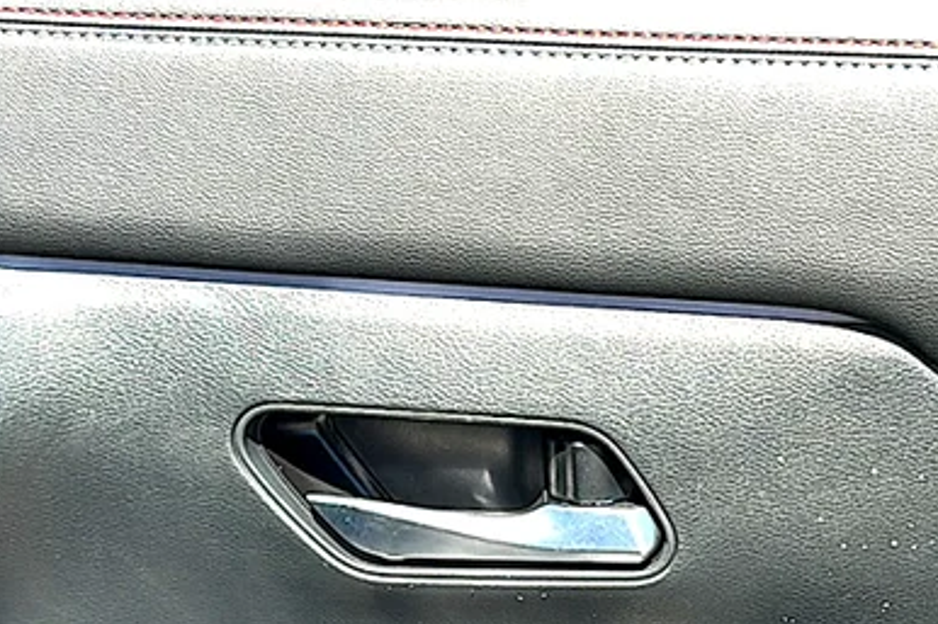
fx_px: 1719
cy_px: 596
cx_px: 748
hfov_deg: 29.8
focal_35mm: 66
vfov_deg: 20.1
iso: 80
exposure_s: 1/1172
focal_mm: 6.86
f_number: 1.78
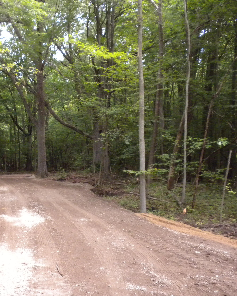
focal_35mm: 49
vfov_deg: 38.0
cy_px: 147
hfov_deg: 30.1
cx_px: 46
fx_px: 430
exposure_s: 1/357
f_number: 3.5
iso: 400
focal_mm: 6.6
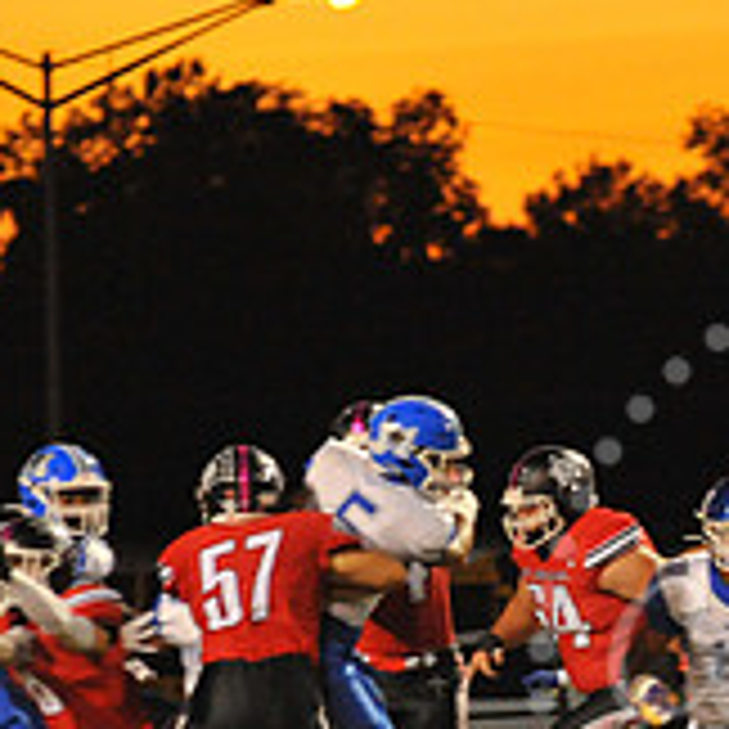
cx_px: 958
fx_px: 14510
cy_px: 675
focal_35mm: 609
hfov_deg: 2.9
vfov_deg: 2.9
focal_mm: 200
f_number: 5.6
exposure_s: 1/200
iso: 5000
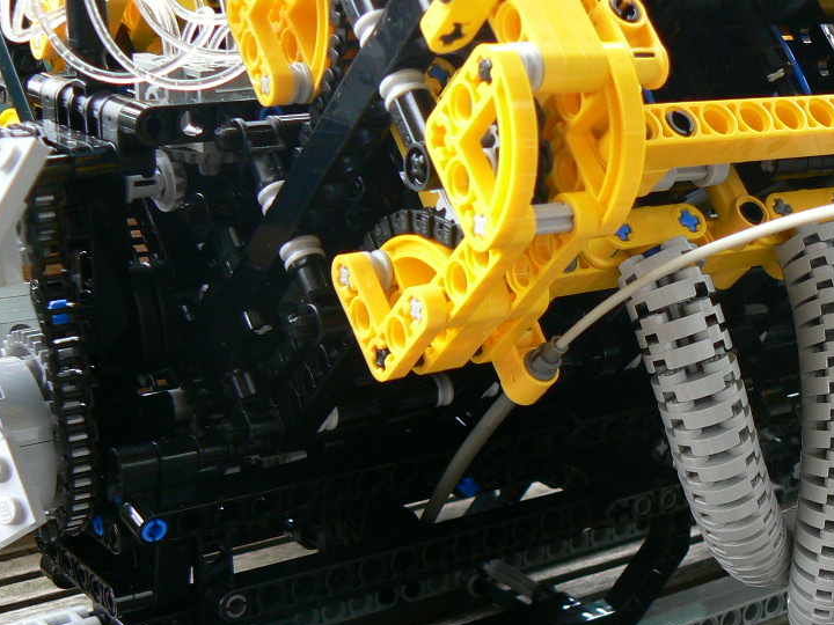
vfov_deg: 22.7
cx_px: 659
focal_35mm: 64
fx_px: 1542
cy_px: 463
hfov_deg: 29.6
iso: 80
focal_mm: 6
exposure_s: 1/30
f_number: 2.8
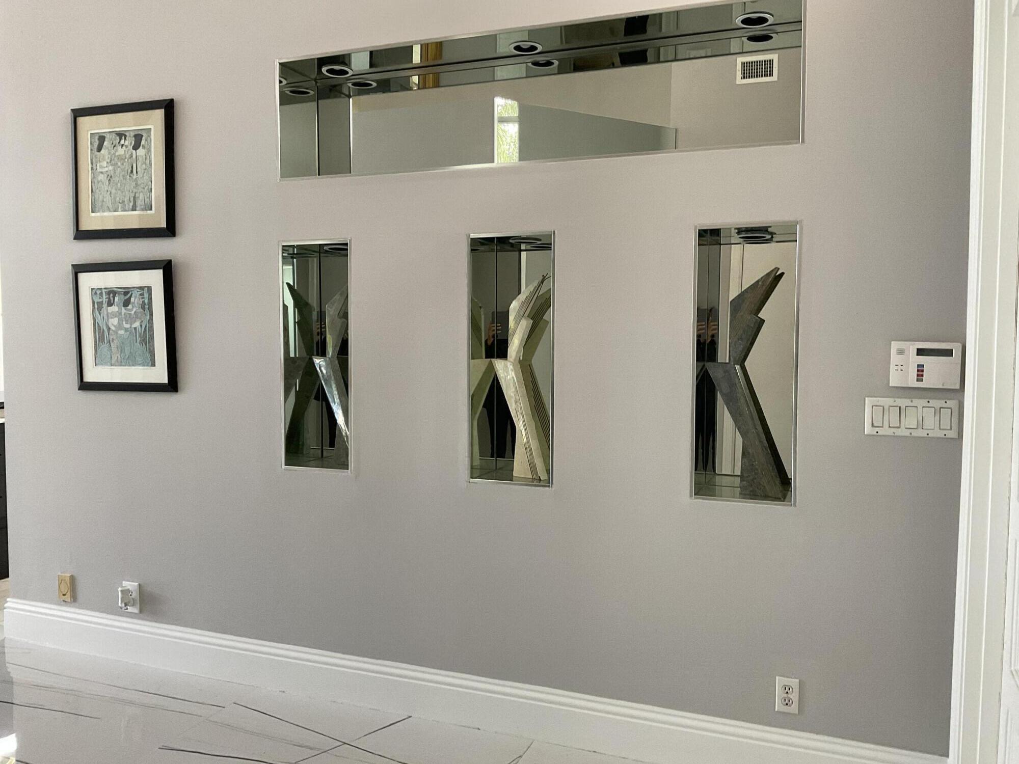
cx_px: 510
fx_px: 854
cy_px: 382
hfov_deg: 61.7
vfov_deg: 48.2
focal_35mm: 29
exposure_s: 1/60
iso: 125
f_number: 1.8
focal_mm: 3
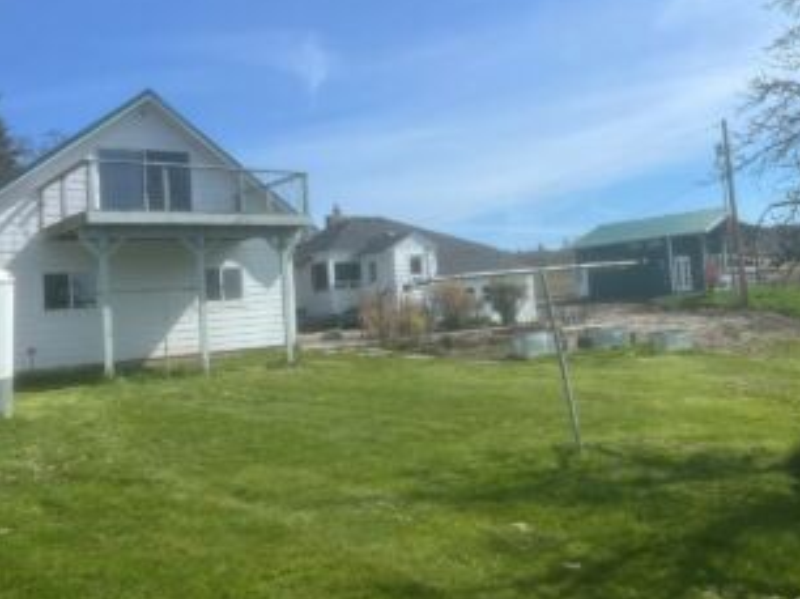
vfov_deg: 41.6
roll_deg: +4.2
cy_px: 248
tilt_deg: +3.6
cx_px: 434
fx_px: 785
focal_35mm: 34
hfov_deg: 53.9
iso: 50
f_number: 1.5
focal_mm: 5.7
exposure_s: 1/5587
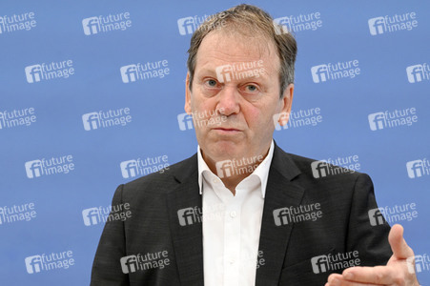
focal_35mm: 120
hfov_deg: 17.1
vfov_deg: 11.4
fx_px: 1432
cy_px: 143
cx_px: 215
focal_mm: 120
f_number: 6.3
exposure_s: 1/500
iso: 4000
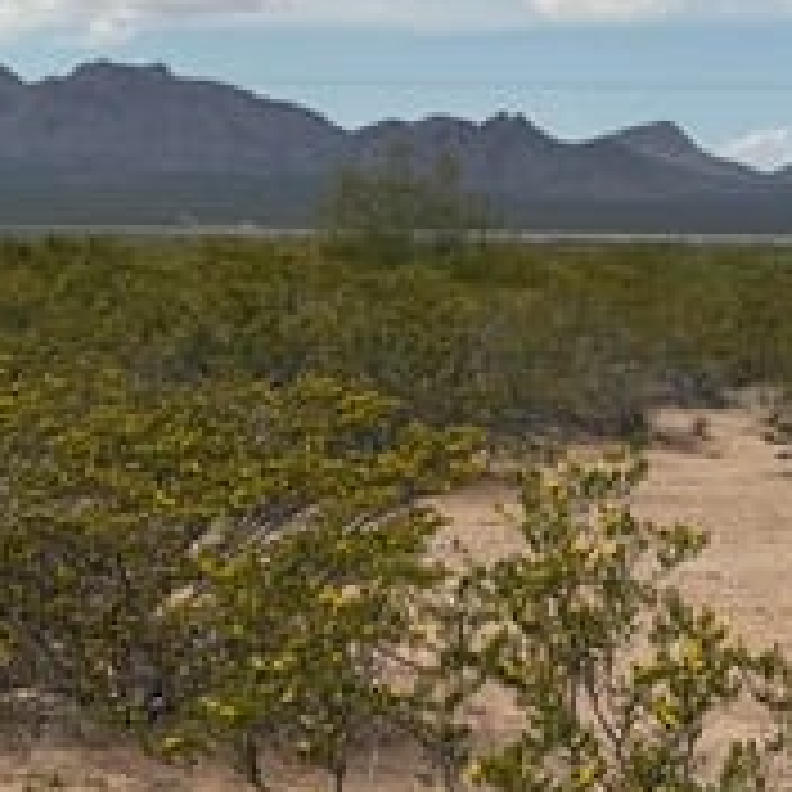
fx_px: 3495
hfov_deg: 12.9
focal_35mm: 135
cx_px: 306
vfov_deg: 12.8
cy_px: 58
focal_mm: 6.76
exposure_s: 1/11364
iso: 64
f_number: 1.78
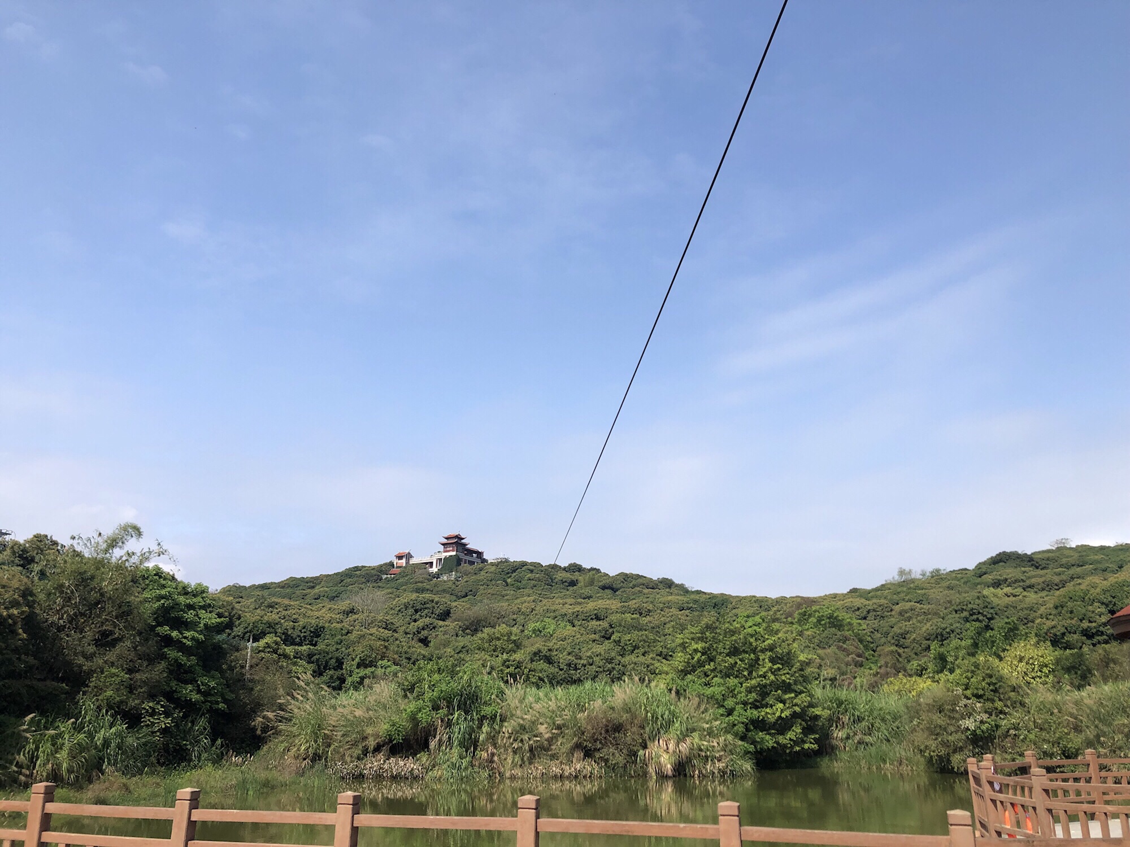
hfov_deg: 61.7
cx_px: 565
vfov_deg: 48.2
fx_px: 947
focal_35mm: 29
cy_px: 424
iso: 20
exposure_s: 1/2667
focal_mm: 3.99
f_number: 1.8
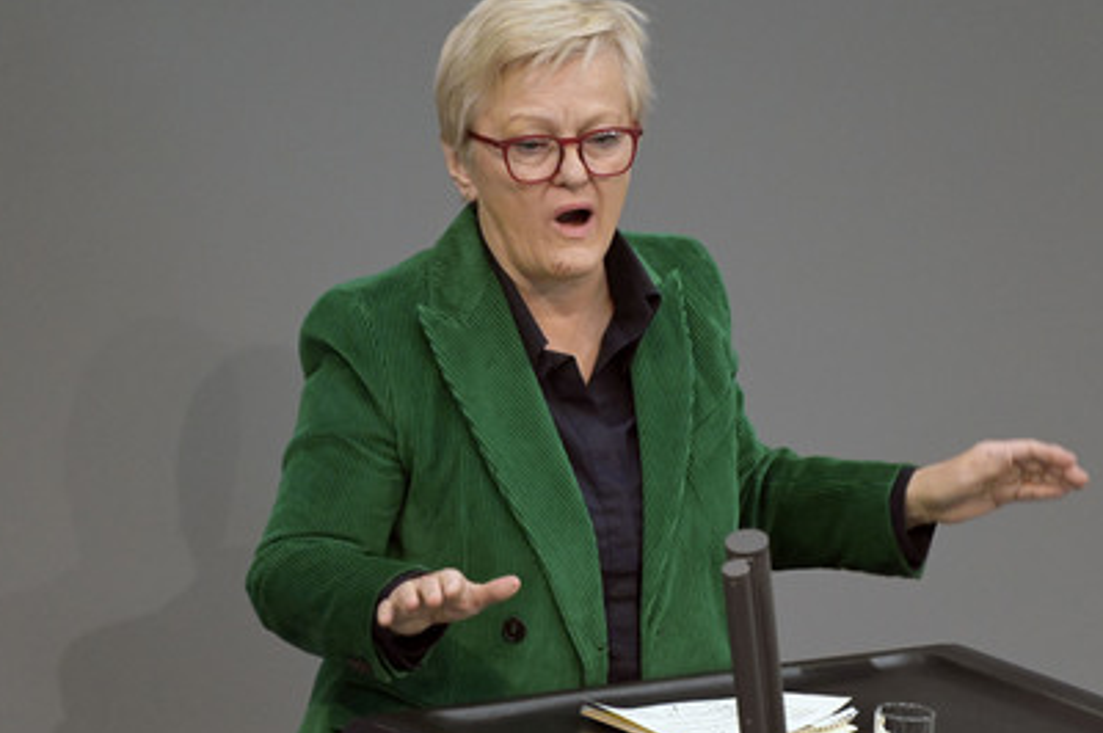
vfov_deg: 2.5
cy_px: 344
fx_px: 16562
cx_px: 558
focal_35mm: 541
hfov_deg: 3.8
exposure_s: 1/400
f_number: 5.6
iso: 12800
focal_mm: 480
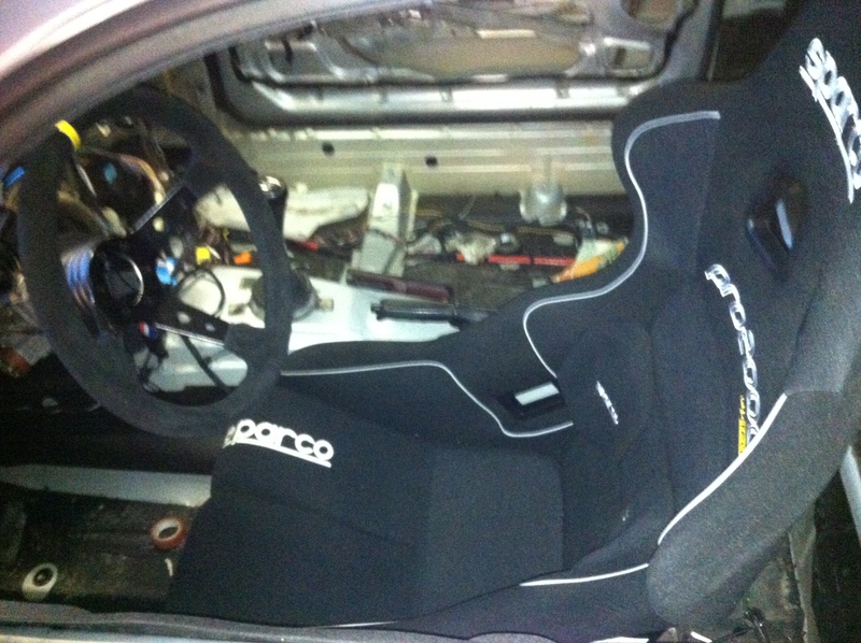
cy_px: 322
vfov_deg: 40.6
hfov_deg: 52.7
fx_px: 870
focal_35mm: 35
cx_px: 430
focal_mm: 3.85
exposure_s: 1/15
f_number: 2.8
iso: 1000
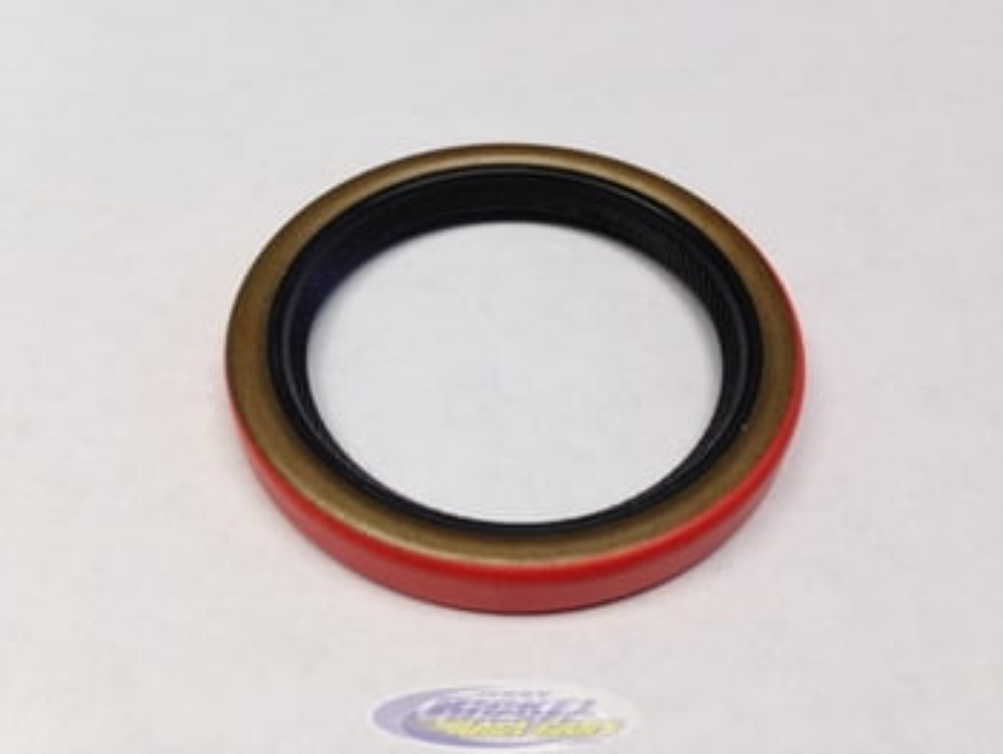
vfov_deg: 43.0
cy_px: 377
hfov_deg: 55.3
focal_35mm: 33
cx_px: 502
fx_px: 957
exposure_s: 1/30
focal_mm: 4.12
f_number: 2.4
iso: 50
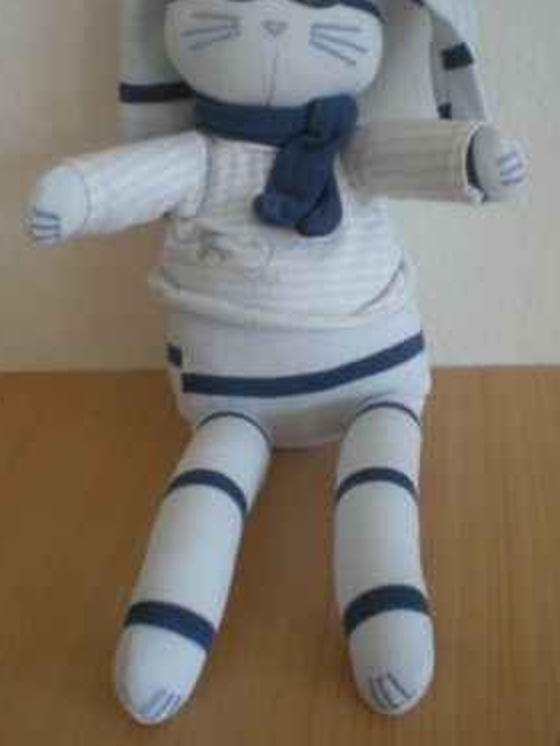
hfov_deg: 27.5
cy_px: 290
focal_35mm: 53
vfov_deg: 36.0
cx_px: 282
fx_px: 1143
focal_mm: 6.3
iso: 64
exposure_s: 1/7.3
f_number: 3.1
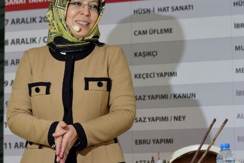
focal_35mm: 114
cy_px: 101
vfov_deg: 12.0
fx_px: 773
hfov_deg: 17.9
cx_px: 97
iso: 800
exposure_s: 1/30
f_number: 3.2
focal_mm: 50
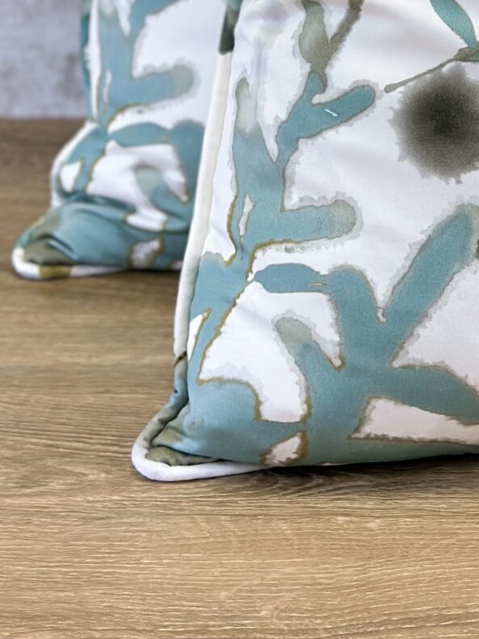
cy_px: -225
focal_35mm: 156
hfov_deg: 9.2
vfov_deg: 12.2
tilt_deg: -13.1
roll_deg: +0.8
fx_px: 2878
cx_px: 751
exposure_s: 1/216
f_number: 1.78
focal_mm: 6.86
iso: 80
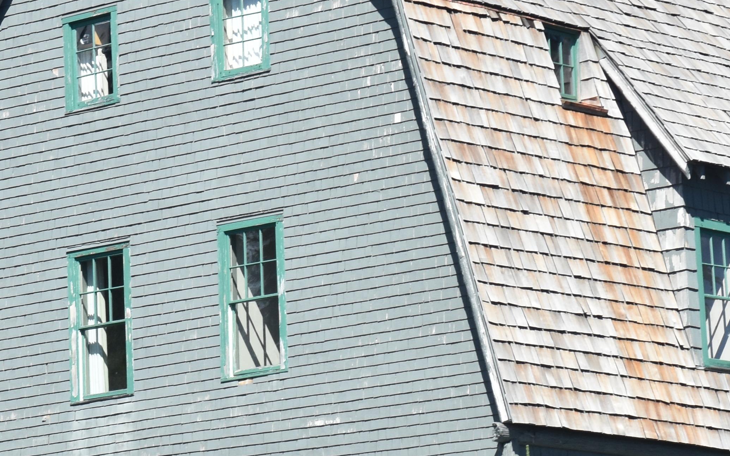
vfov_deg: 5.4
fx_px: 4865
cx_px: 432
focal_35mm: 244
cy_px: 224
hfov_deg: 8.6
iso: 320
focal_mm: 55
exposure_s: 1/400
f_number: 10
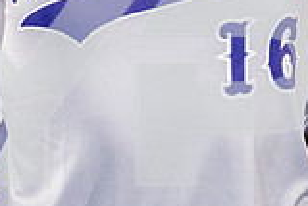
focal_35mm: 254
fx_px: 2175
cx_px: 104
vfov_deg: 5.4
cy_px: -147
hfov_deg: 8.1
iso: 100
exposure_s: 1/250
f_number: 5.6
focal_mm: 70
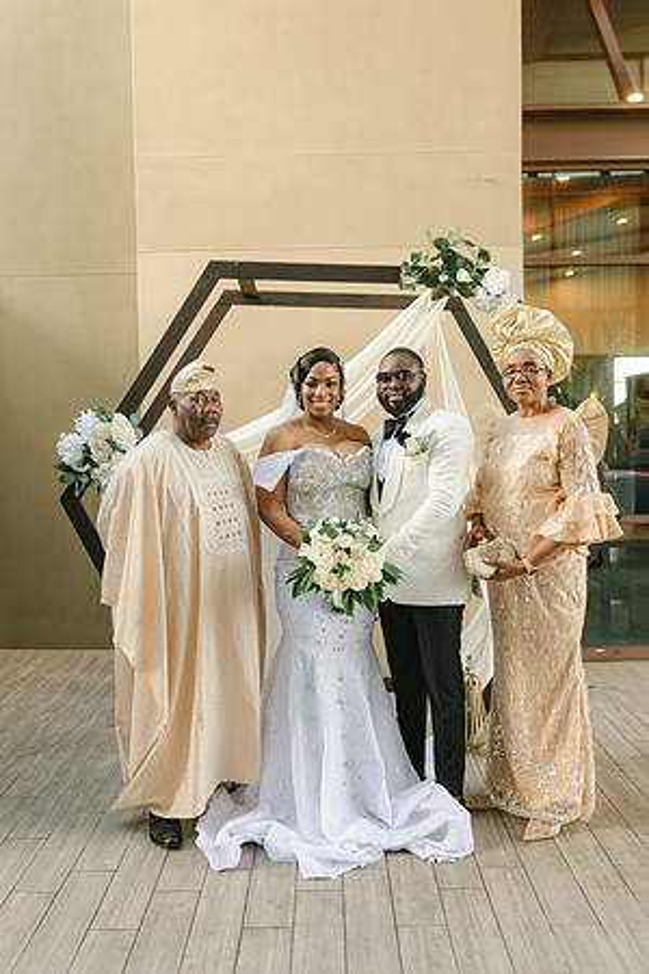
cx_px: 324
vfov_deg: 54.4
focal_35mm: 35
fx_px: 946
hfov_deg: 37.9
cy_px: 487
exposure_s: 1/125
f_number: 2.8
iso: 140
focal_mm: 35
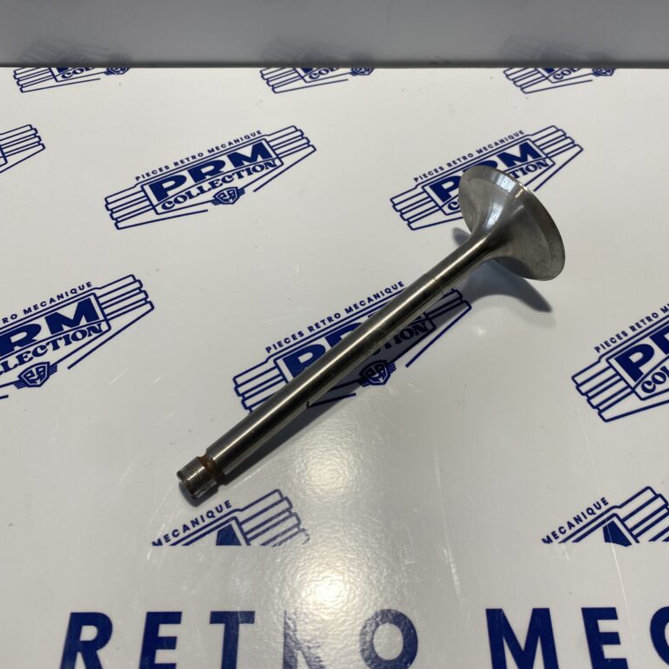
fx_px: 678
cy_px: 293
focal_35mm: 31
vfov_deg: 52.4
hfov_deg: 52.5
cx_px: 335
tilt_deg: -54.7
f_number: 1.8
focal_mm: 4.25
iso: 32
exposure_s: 1/247
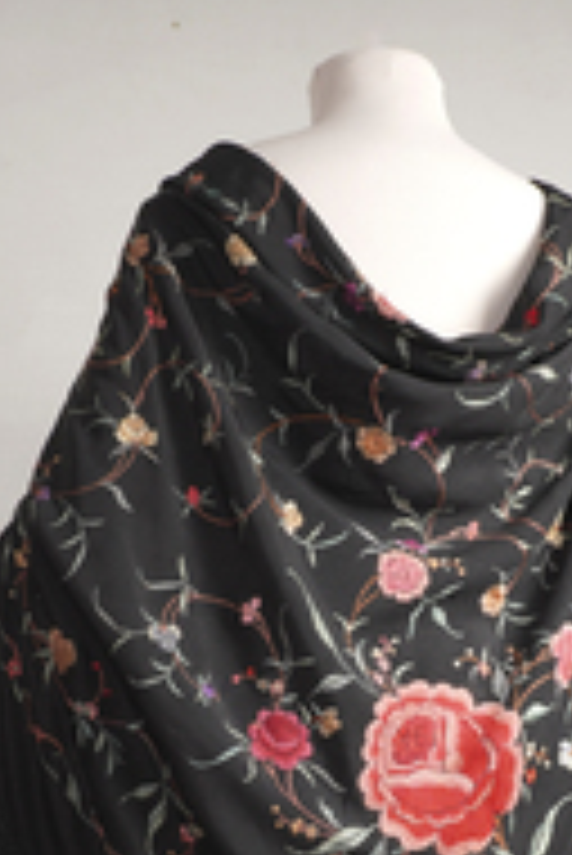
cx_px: 327
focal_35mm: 98
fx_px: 2331
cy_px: 848
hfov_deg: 14.0
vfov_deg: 20.2
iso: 320
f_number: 7.1
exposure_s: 1/15
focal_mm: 32
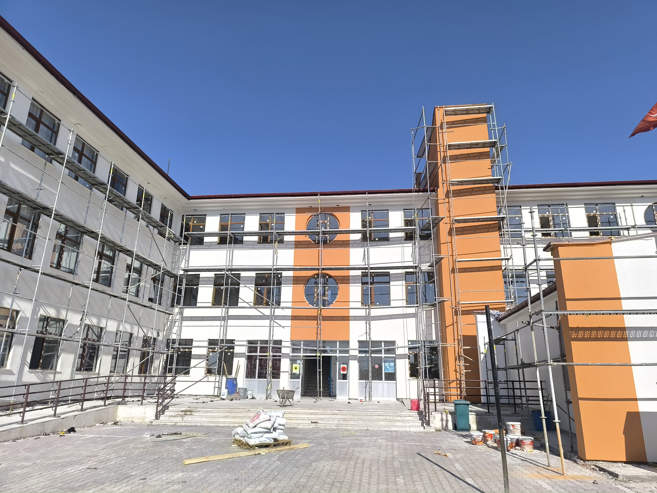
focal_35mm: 23
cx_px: 328
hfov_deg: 73.9
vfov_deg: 58.9
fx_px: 437
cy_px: 246
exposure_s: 1/1626
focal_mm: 6.14
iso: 50
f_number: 1.65
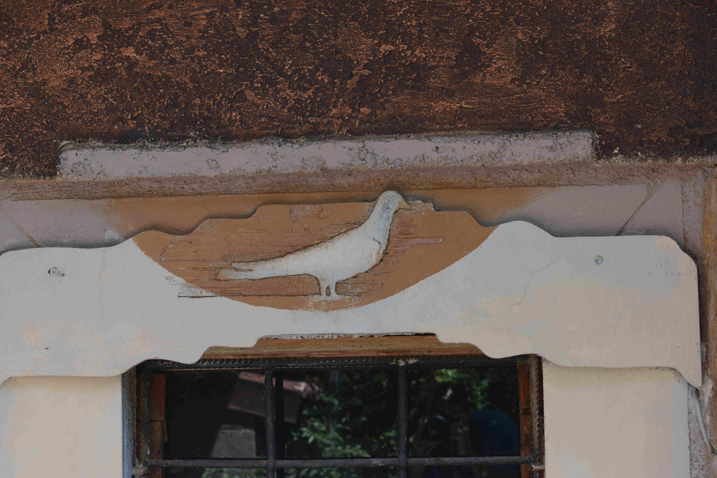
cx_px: 358
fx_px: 2092
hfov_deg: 19.5
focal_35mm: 105
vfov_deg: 13.1
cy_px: 239
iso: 1250
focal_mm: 105
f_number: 9
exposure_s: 1/320
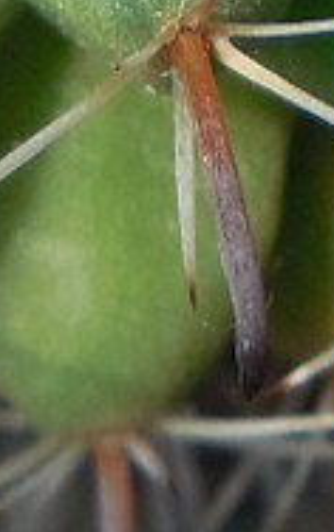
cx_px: 59
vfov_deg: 7.0
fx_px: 4051
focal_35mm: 279
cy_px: -801
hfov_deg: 4.7
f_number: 3.6
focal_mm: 5.6
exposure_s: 1/320
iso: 125
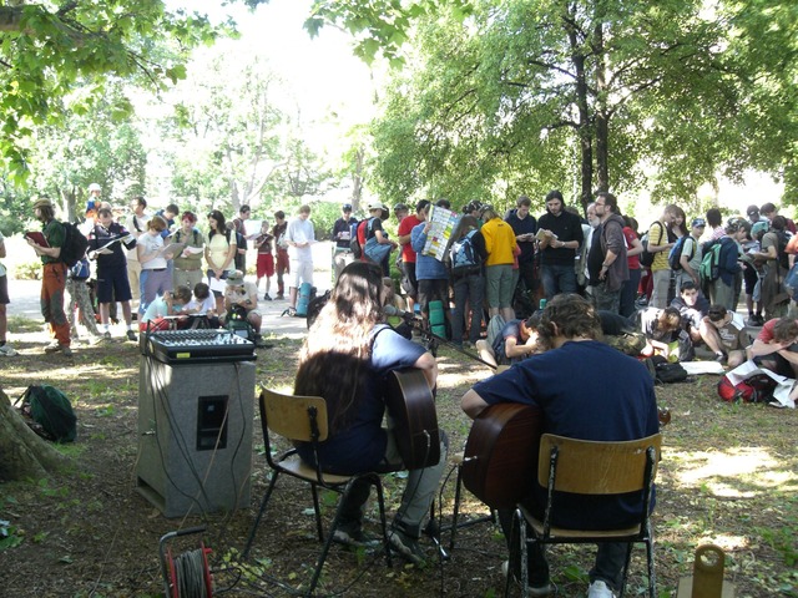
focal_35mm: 38
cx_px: 399
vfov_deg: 37.7
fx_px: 876
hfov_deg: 49.0
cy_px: 299
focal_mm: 6.3
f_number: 3.1
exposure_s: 1/80
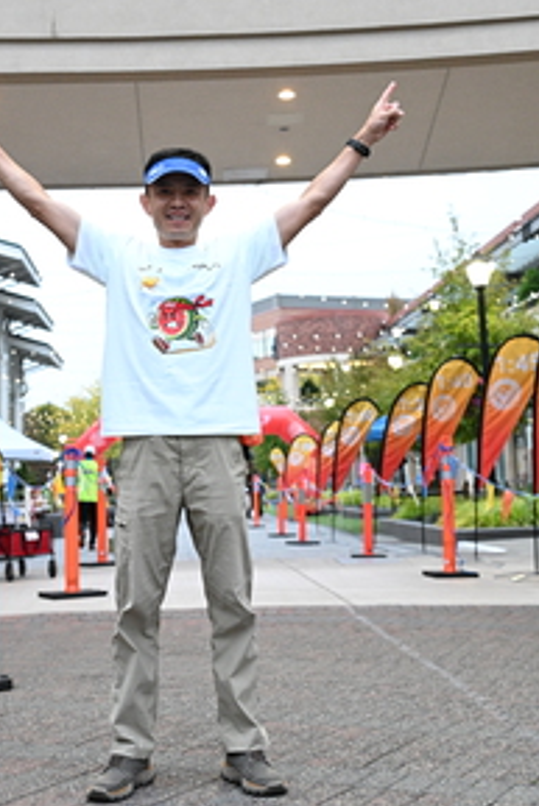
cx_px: 225
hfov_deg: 23.8
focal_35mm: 57
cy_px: 326
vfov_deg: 34.9
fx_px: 1278
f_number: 4
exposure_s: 1/250
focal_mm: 30
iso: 3200
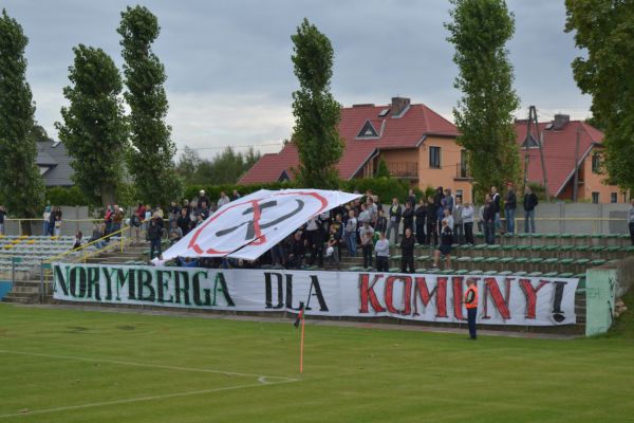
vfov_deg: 16.6
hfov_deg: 24.6
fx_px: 1453
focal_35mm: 82
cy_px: 212
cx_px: 317
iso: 800
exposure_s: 1/800
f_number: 7.1
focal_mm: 55
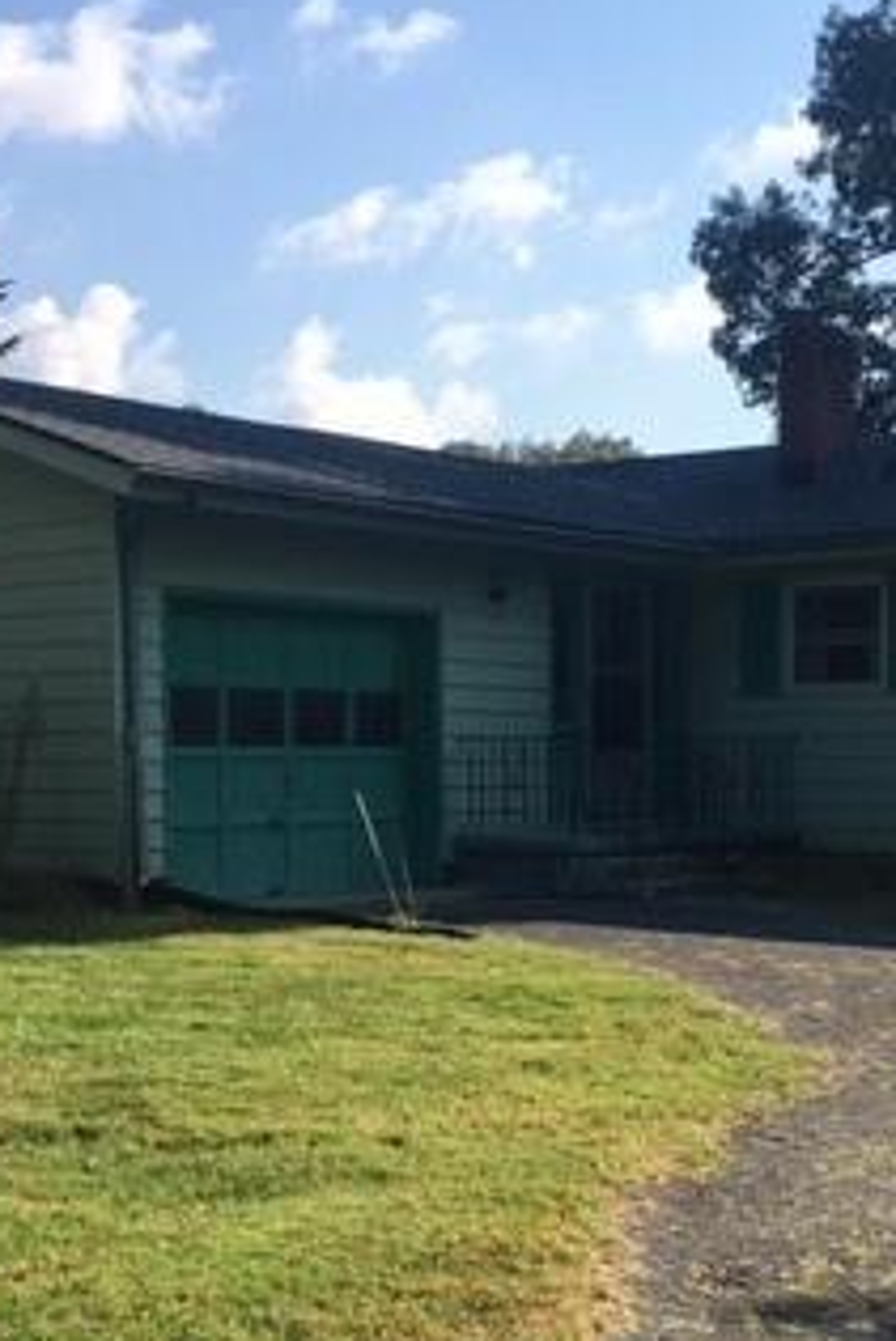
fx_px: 2275
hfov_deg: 22.0
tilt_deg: -0.9
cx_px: 692
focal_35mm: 61
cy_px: 857
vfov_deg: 32.7
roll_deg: +0.8
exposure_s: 1/1326
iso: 25
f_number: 2.2
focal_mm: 4.15
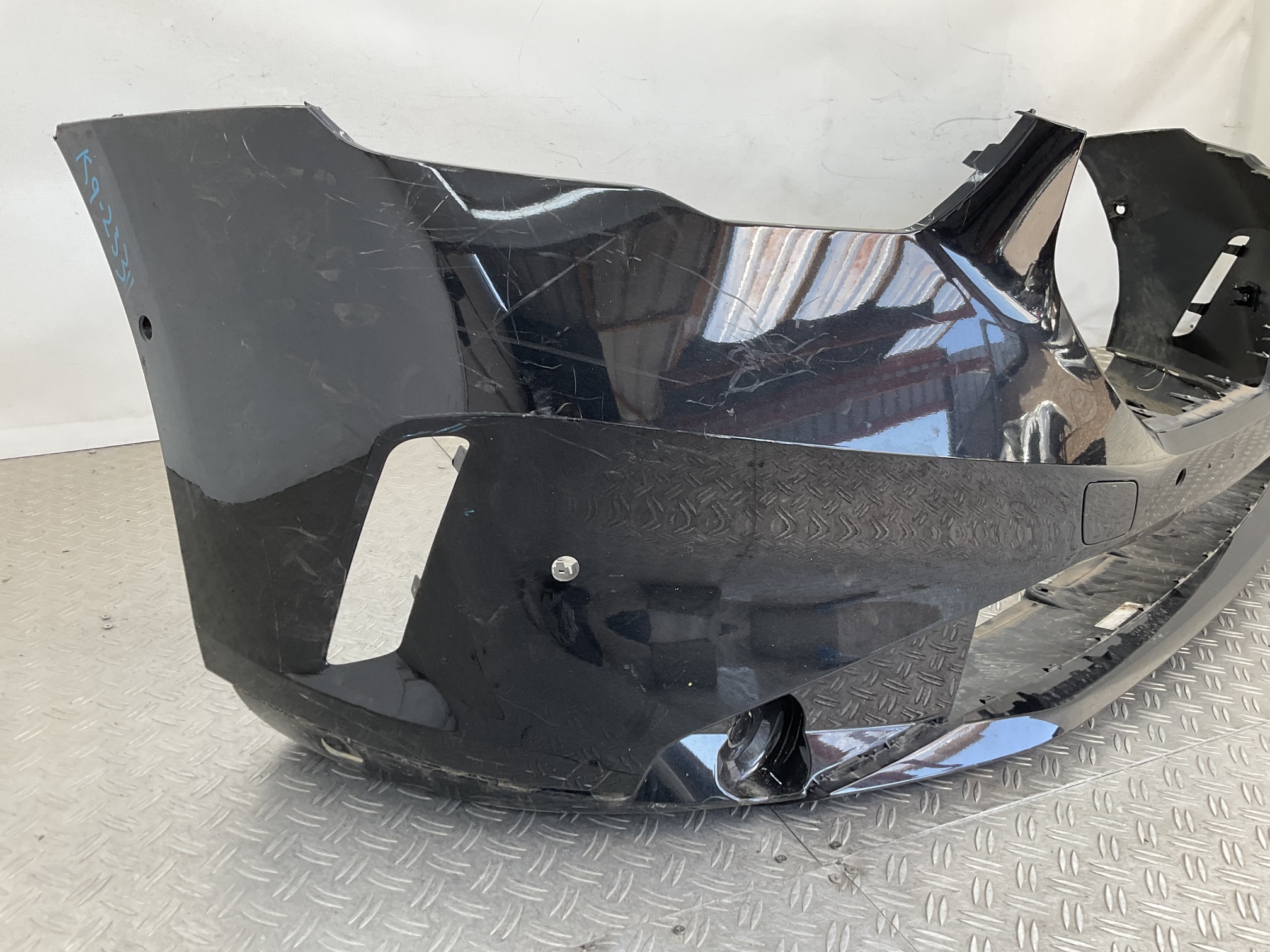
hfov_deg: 61.7
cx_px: 635
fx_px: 1064
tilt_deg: -24.0
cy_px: 476
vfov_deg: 48.2
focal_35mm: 29
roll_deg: -4.5
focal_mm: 3
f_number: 1.8
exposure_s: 1/100
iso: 20
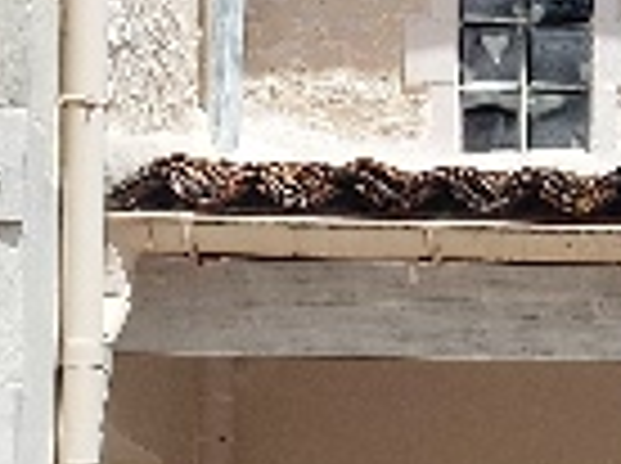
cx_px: 688
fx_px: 2077
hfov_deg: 16.5
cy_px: 387
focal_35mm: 116
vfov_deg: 12.7
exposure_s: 1/1223
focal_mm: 5.23
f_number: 1.8
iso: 25
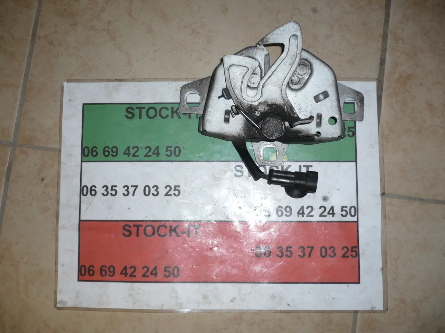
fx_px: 450
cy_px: 166
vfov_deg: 40.7
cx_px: 222
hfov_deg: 52.6
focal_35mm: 35
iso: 100
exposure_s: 1/30
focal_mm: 5.8
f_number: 2.8
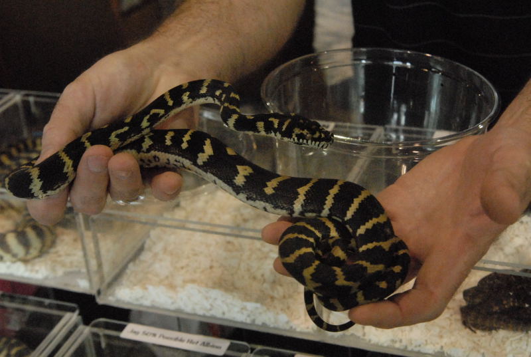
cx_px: 266
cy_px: 178
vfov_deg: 22.7
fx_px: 887
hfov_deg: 33.3
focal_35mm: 60
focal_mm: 40
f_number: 8
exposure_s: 1/250
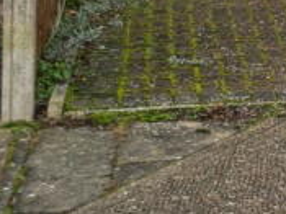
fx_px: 1627
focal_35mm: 197
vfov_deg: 7.2
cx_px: 824
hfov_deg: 8.6
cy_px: -256
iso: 320
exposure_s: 1/500
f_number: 4.5
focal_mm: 35
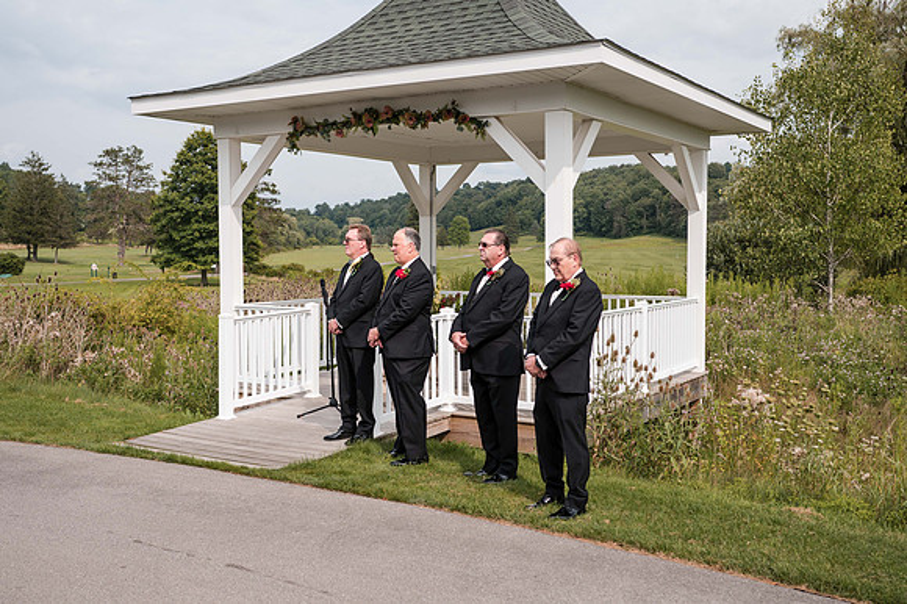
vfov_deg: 34.0
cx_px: 454
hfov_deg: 49.3
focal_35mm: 39
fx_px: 989
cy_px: 301
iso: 80
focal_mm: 35
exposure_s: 1/640
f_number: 4
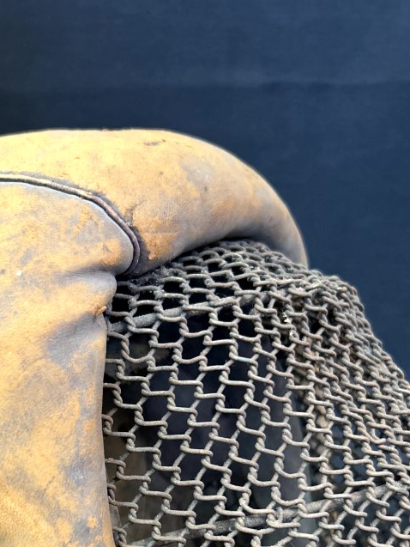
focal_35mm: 49
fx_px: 774
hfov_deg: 29.4
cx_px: 123
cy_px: 441
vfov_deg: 37.4
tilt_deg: -19.2
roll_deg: -0.3
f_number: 1.5
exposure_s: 1/50
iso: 500
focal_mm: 5.7
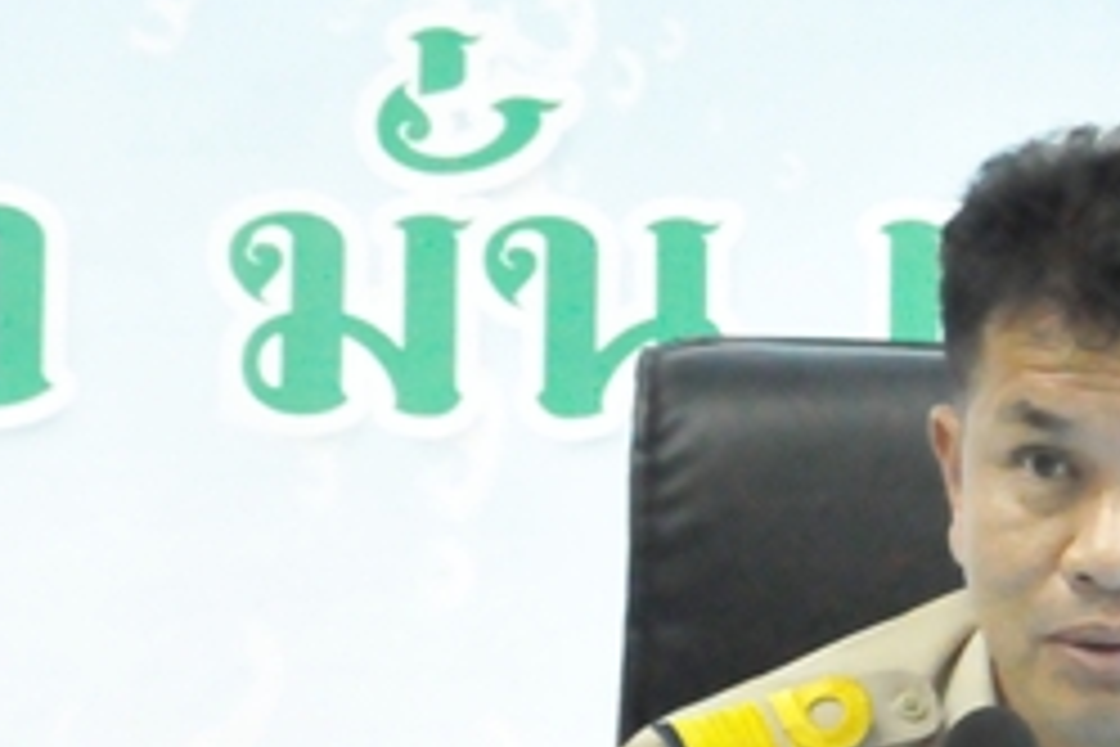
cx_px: 1160
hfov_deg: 5.1
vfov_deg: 3.4
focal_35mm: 404
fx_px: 12577
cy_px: 745
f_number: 9
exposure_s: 1/125
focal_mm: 105
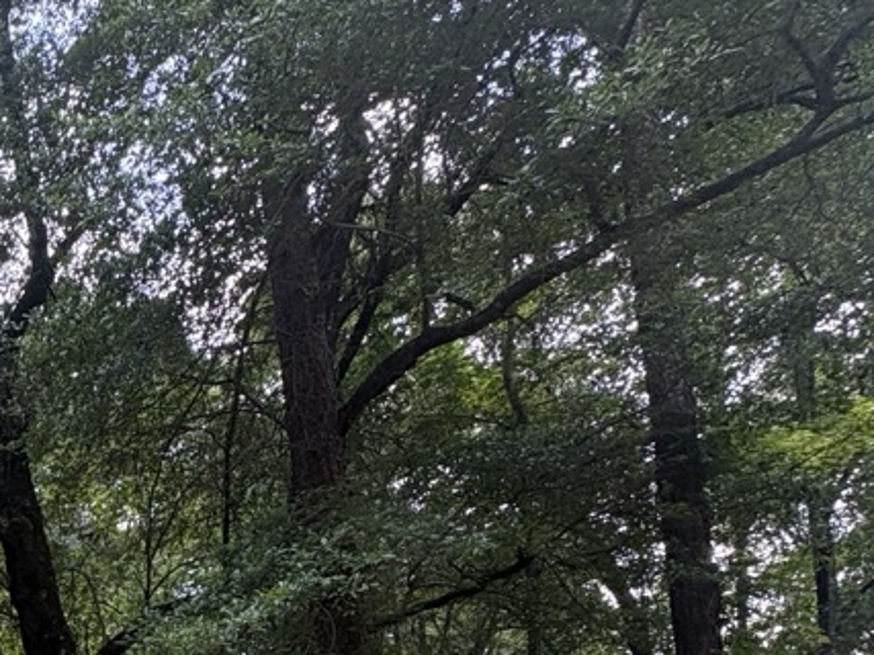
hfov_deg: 32.0
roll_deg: +0.9
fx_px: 1060
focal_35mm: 42
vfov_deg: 27.3
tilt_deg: +4.7
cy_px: 903
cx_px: -303
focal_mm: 2.22
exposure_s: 1/99
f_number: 2.2
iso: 40
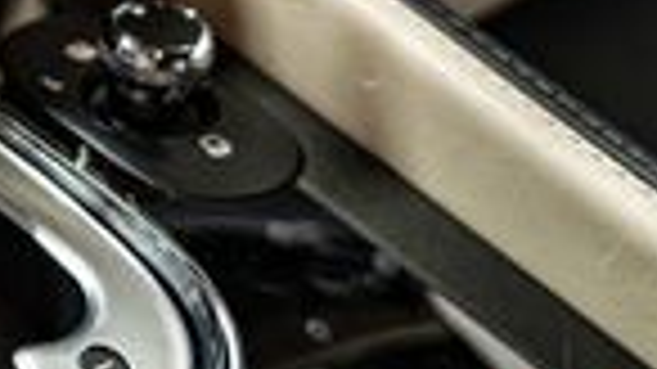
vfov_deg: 8.6
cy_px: -182
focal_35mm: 138
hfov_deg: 13.8
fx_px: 2403
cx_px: -531
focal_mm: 30
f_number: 4
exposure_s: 1/40
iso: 1600
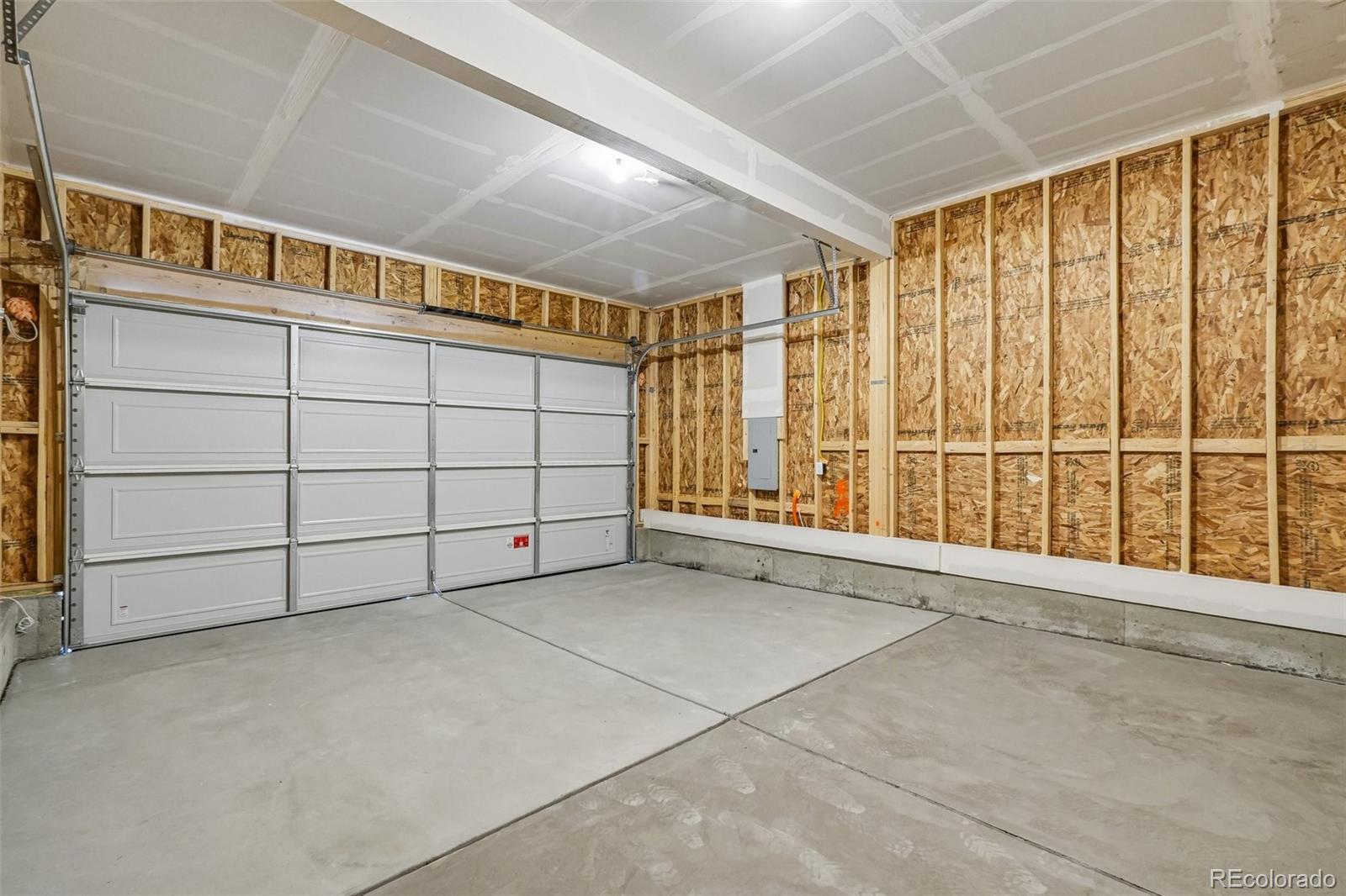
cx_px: 673
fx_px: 561
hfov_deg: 100.4
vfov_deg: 77.3
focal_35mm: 15
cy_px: 448
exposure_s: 1/1.67
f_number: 8
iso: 800
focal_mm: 10
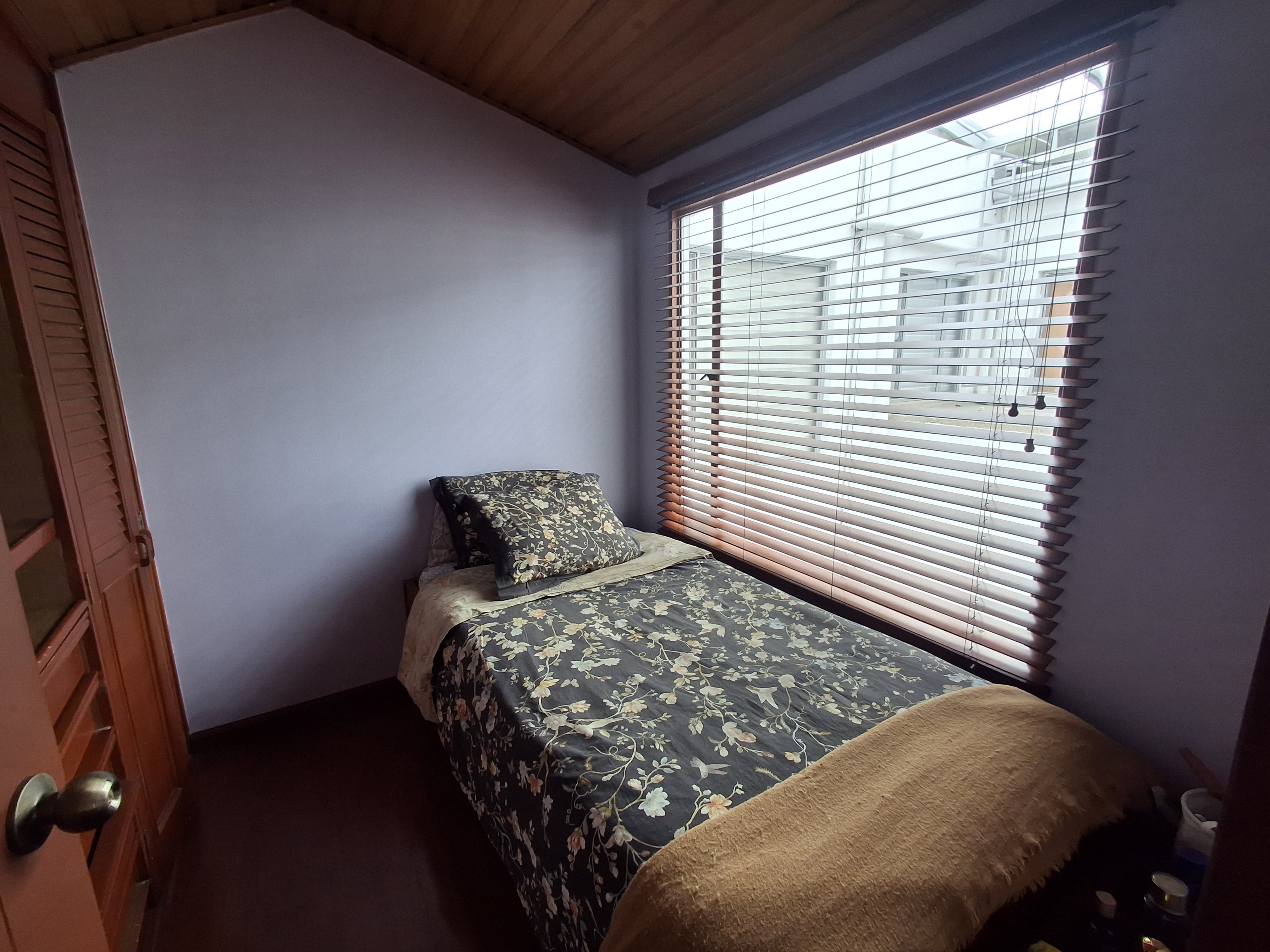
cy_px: 476
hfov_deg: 94.5
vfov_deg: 78.1
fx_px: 587
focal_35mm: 16
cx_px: 635
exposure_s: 1/40
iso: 40
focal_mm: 1.64
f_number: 2.2
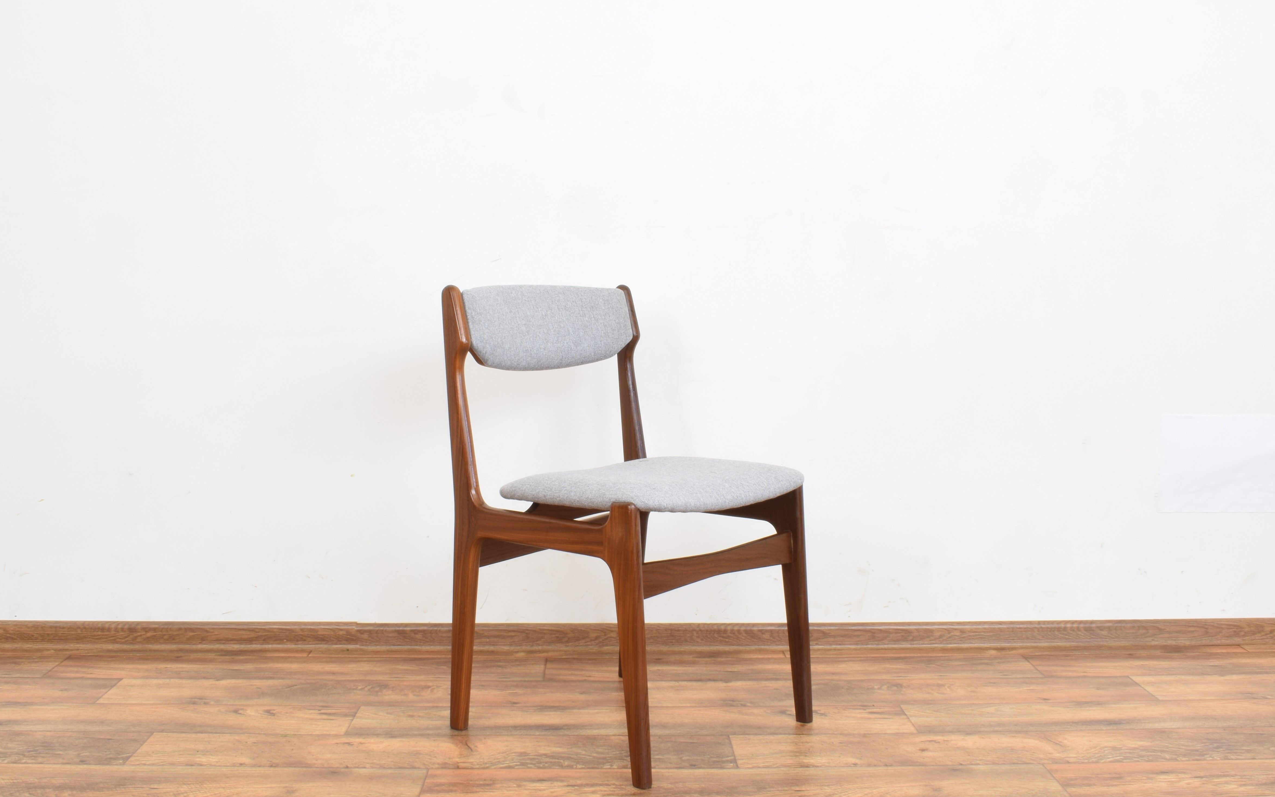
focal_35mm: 39
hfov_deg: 50.4
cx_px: 625
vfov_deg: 32.8
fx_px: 1355
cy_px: 410
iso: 100
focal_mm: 20
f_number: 25
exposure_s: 5
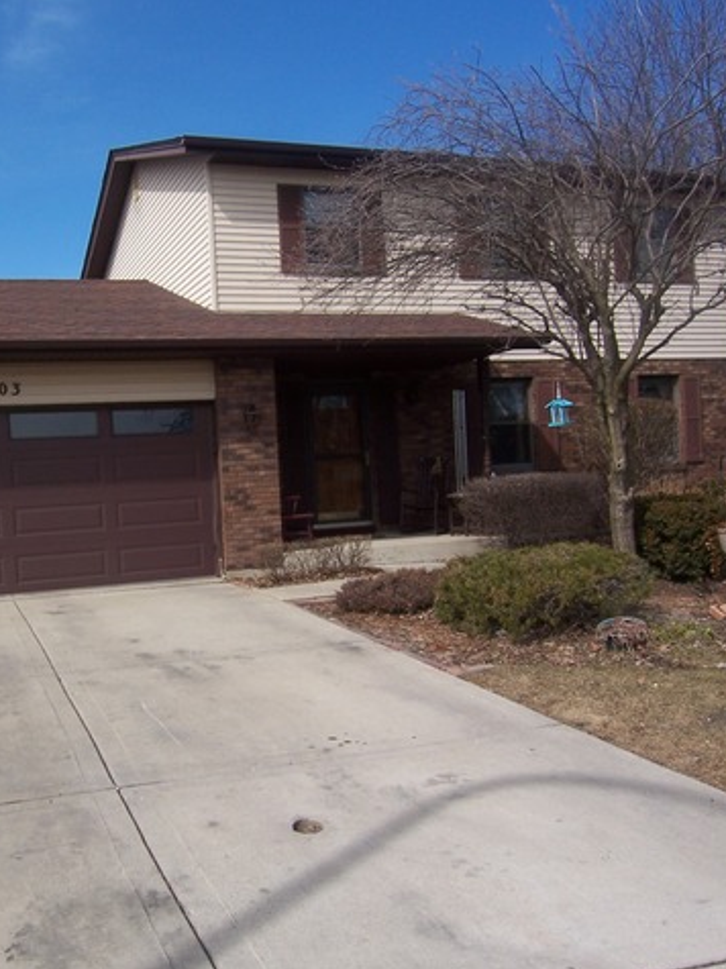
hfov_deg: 44.5
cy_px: 488
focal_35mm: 31
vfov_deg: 58.4
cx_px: 222
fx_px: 867
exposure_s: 1/250
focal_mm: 3.8
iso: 64
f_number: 5.6
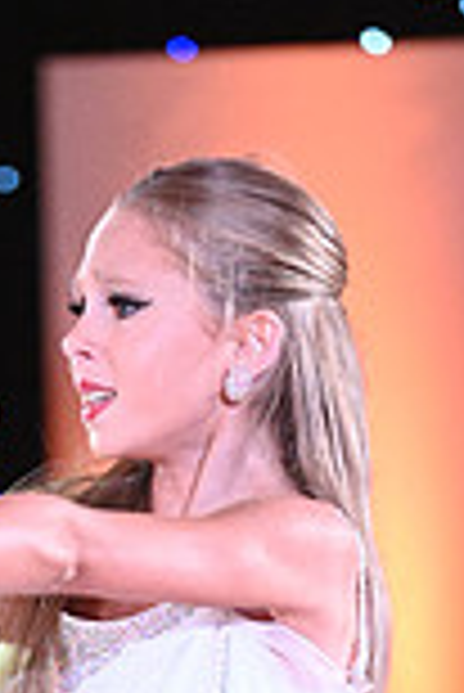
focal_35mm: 660
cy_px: 1224
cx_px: -11
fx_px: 12730
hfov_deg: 2.1
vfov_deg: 3.1
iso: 6400
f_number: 5
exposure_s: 1/400
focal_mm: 175
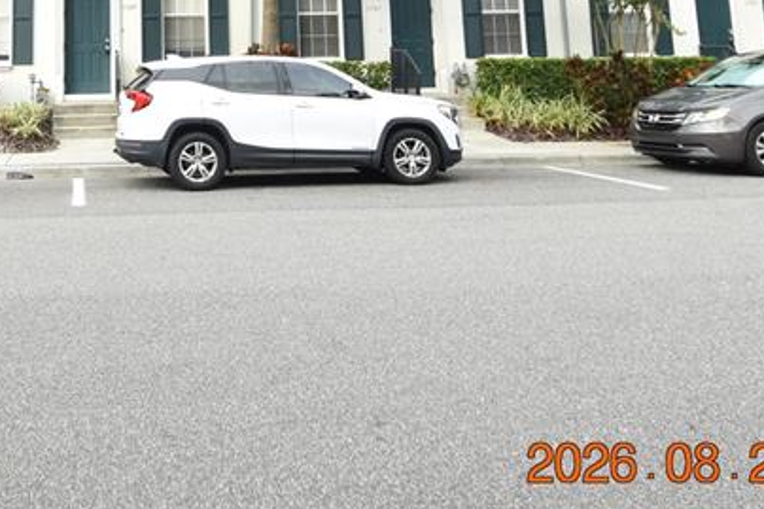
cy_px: -85
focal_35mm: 38
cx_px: 170
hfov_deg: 48.3
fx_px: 806
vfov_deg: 30.4
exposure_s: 1/250
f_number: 8
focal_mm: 10
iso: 320
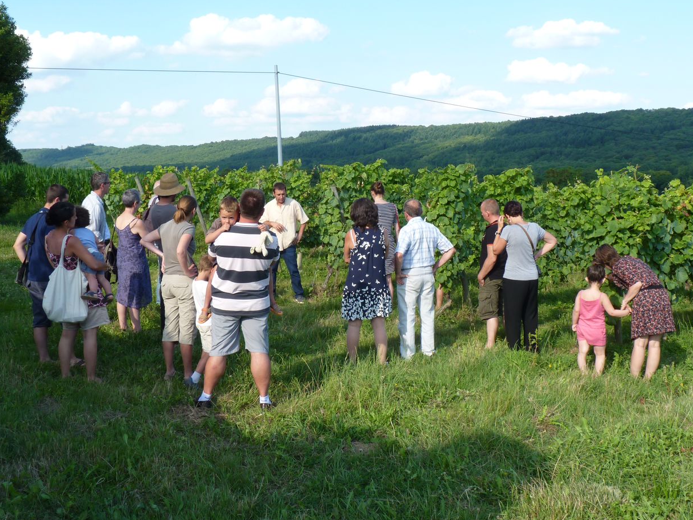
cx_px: 341
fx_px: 801
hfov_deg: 46.8
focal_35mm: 40
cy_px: 236
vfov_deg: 35.9
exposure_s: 1/200
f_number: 4.5
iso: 80
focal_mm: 6
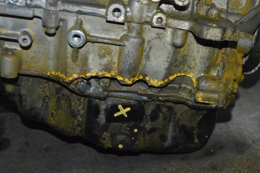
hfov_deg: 37.9
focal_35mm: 52
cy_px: 86
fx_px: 379
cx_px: 130
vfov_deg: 25.7
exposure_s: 1/60
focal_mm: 35
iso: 3200
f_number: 4.5
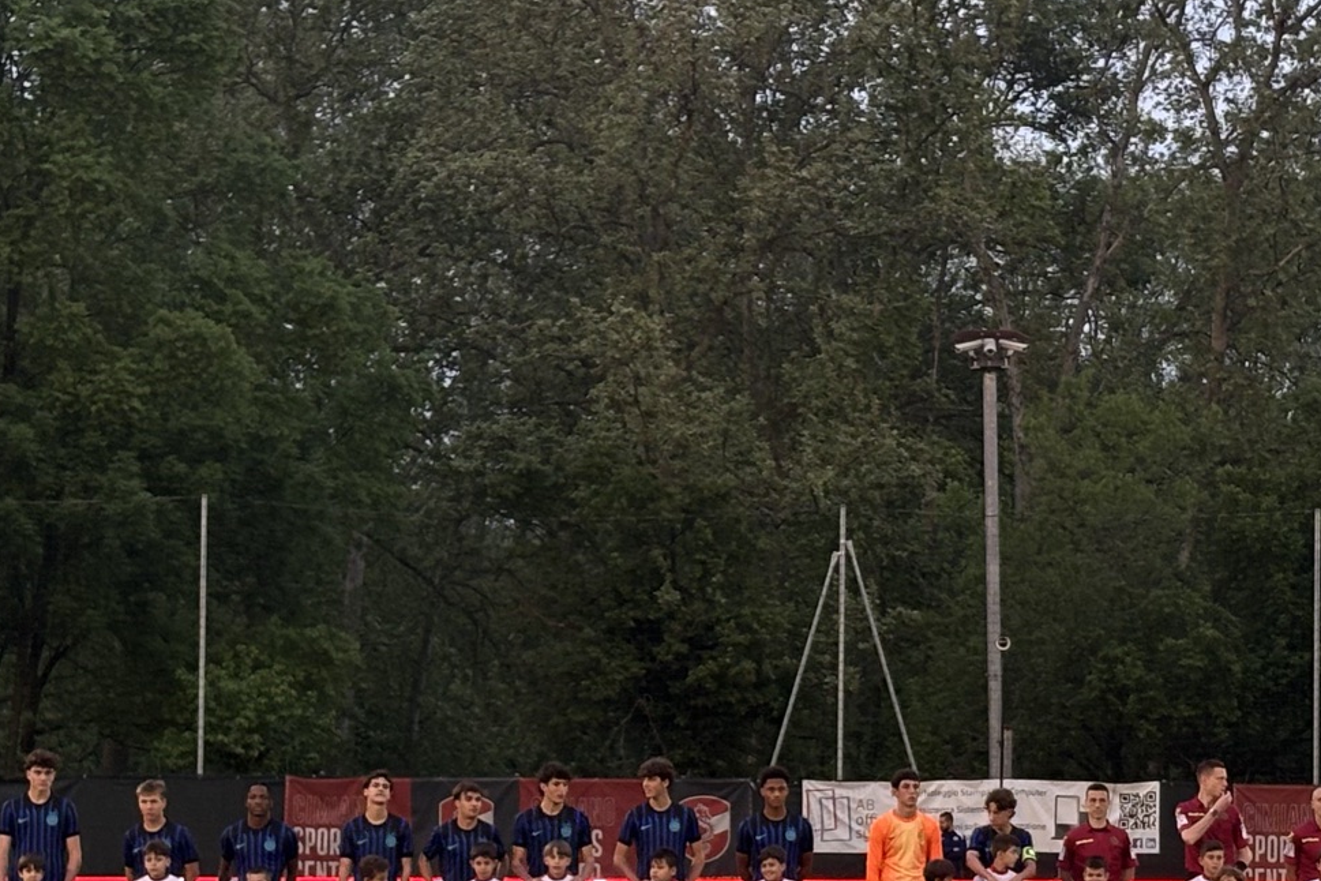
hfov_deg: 15.2
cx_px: 1074
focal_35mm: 134
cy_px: 666
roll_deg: -0.6
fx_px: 4917
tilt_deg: +2.0
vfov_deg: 10.2
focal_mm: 5.96
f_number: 1.6
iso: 80
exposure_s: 1/60
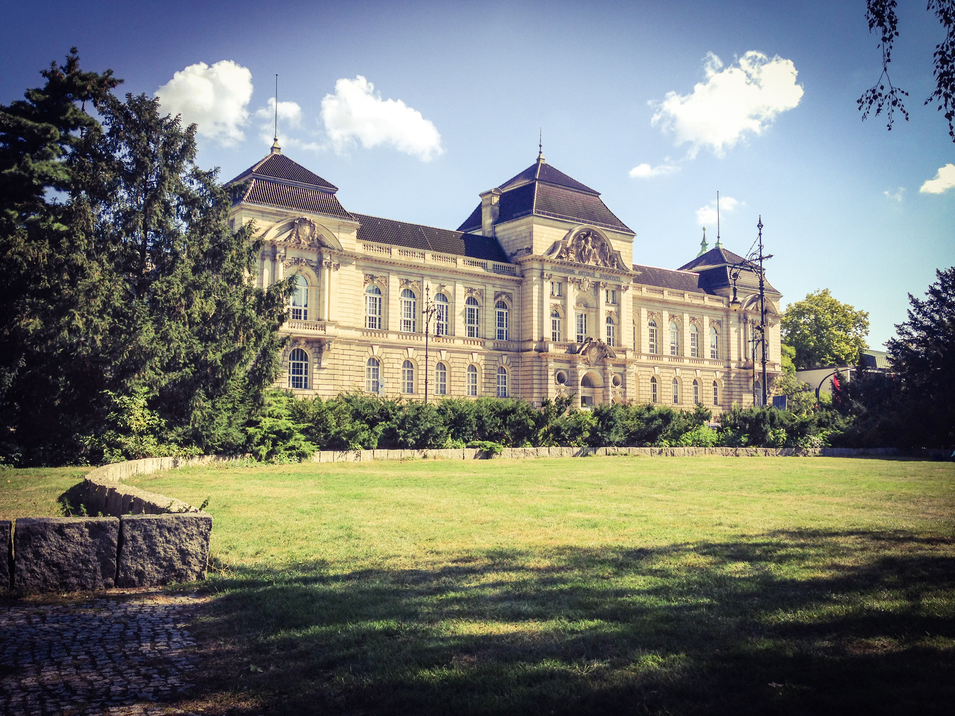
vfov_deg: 42.9
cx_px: 478
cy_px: 358
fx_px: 910
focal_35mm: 33
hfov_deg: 55.4
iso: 50
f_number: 2.4
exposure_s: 1/1232
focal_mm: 4.12
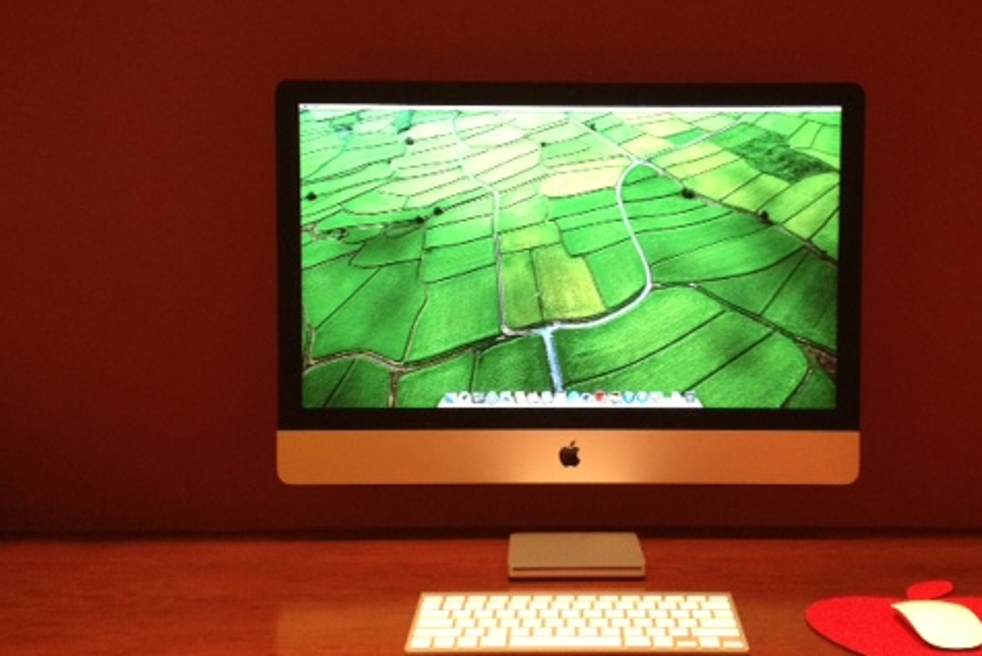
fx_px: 1337
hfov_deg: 40.3
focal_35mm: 49
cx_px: 556
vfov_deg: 27.5
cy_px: 286
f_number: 2.4
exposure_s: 1/20
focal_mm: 4.28
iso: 320
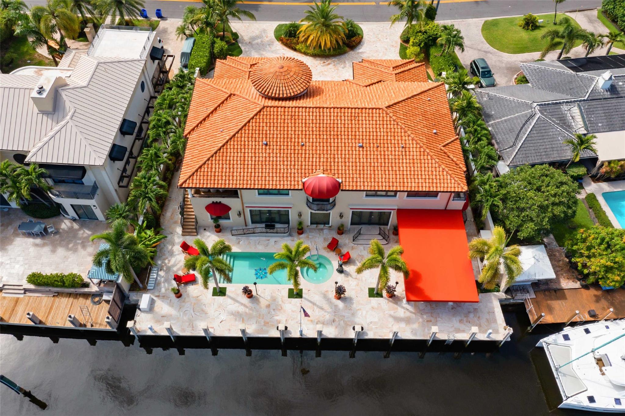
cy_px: 208
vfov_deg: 46.4
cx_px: 312
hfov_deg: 65.5
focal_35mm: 28
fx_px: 486
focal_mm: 10.26
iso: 100
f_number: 6.3
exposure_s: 1/500
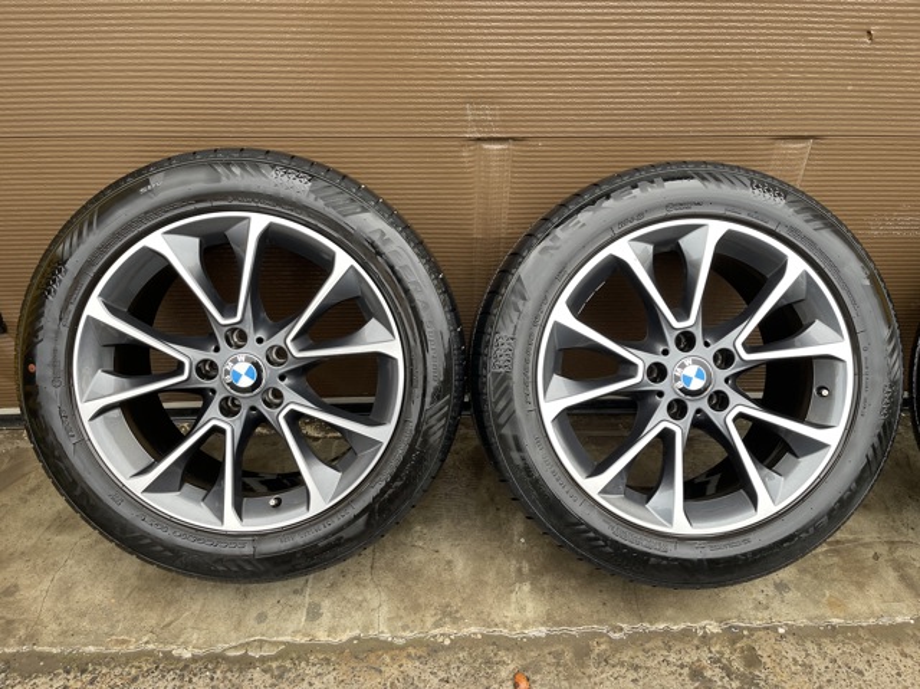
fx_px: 664
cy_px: 344
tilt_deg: -34.0
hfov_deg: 69.4
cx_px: 460
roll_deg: -0.9
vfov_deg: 54.8
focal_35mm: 25
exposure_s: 1/121
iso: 64
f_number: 1.6
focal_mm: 5.1
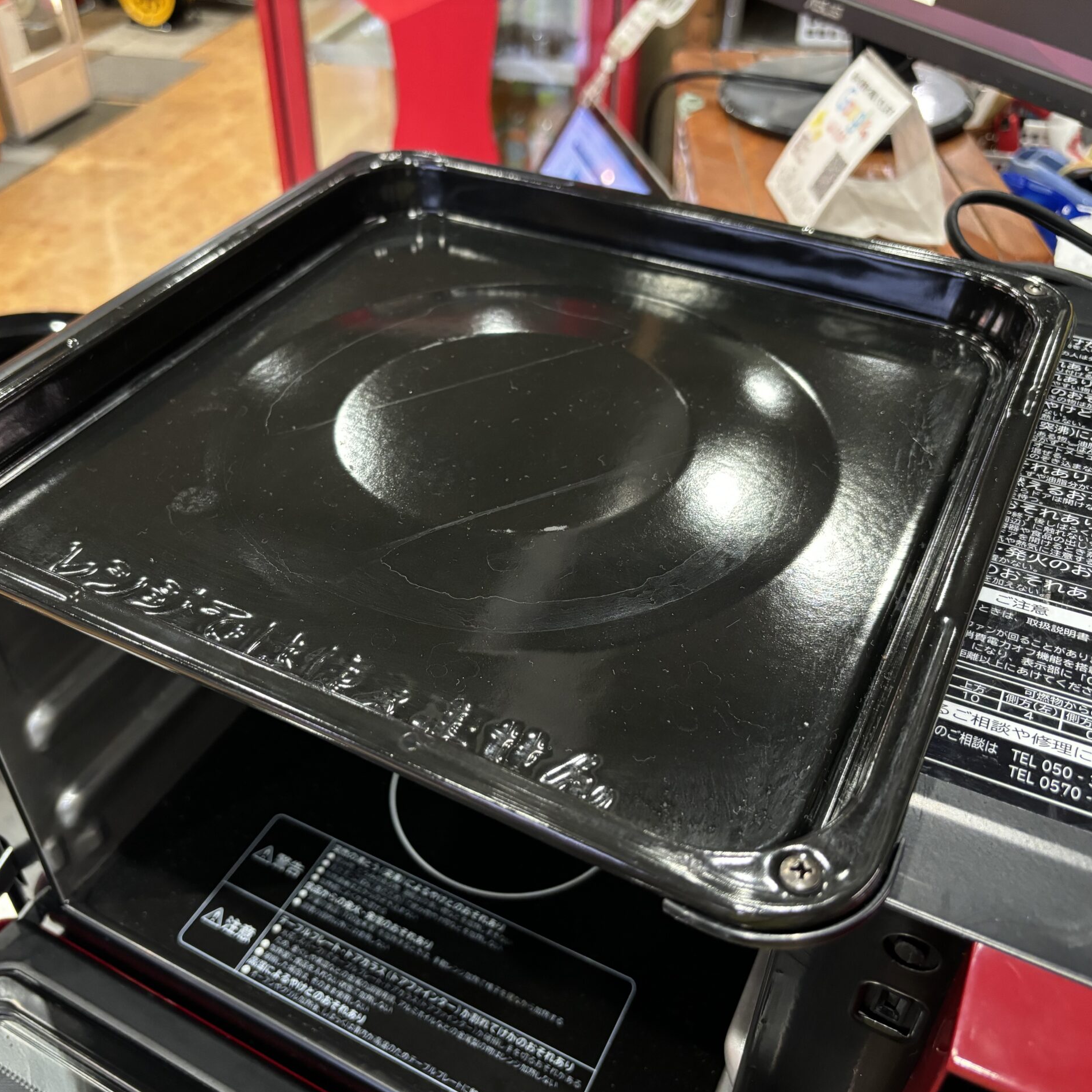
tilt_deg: -38.9
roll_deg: +1.4
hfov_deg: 52.4
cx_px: 486
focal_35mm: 31
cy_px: 551
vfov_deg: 52.5
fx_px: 1106
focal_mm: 5.96
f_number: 1.6
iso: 500
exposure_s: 1/50
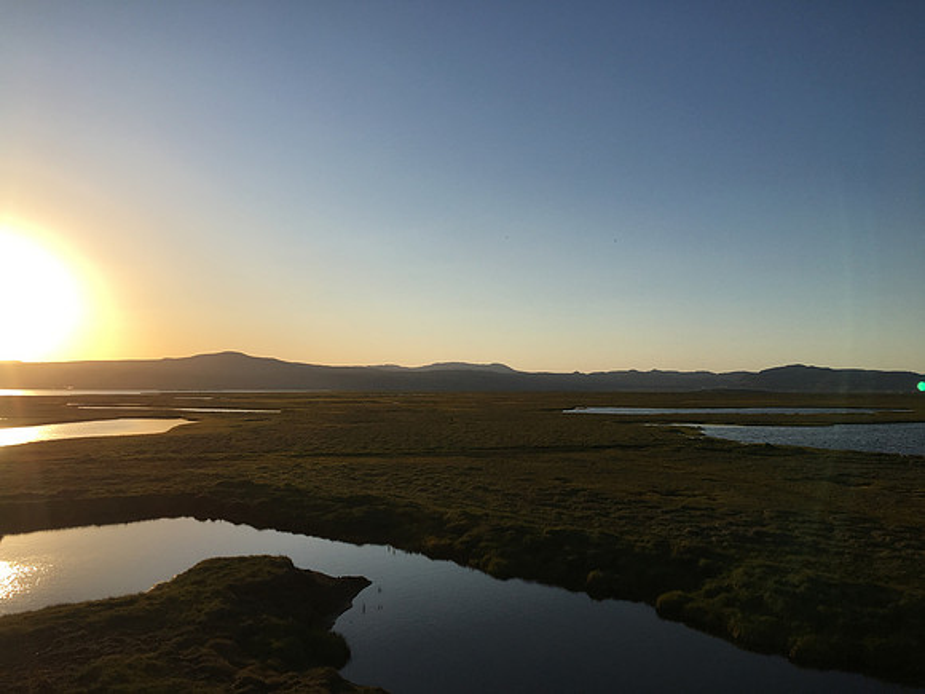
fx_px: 775
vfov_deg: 48.2
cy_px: 347
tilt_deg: +4.8
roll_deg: -0.8
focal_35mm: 29
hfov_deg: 61.7
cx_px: 462
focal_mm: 4.15
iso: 25
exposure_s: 1/2198
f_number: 2.2
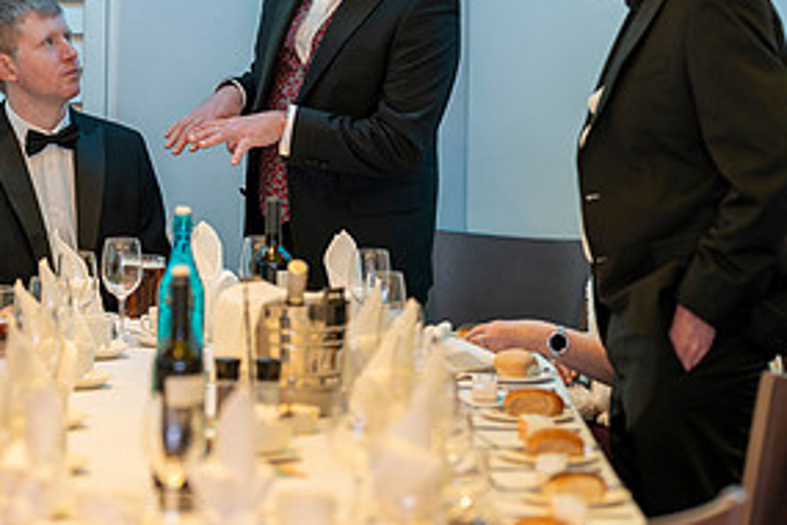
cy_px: 187
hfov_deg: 11.9
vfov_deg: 7.9
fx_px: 3782
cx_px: 237
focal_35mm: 173
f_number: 1.6
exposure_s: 1/160
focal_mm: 85
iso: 1250
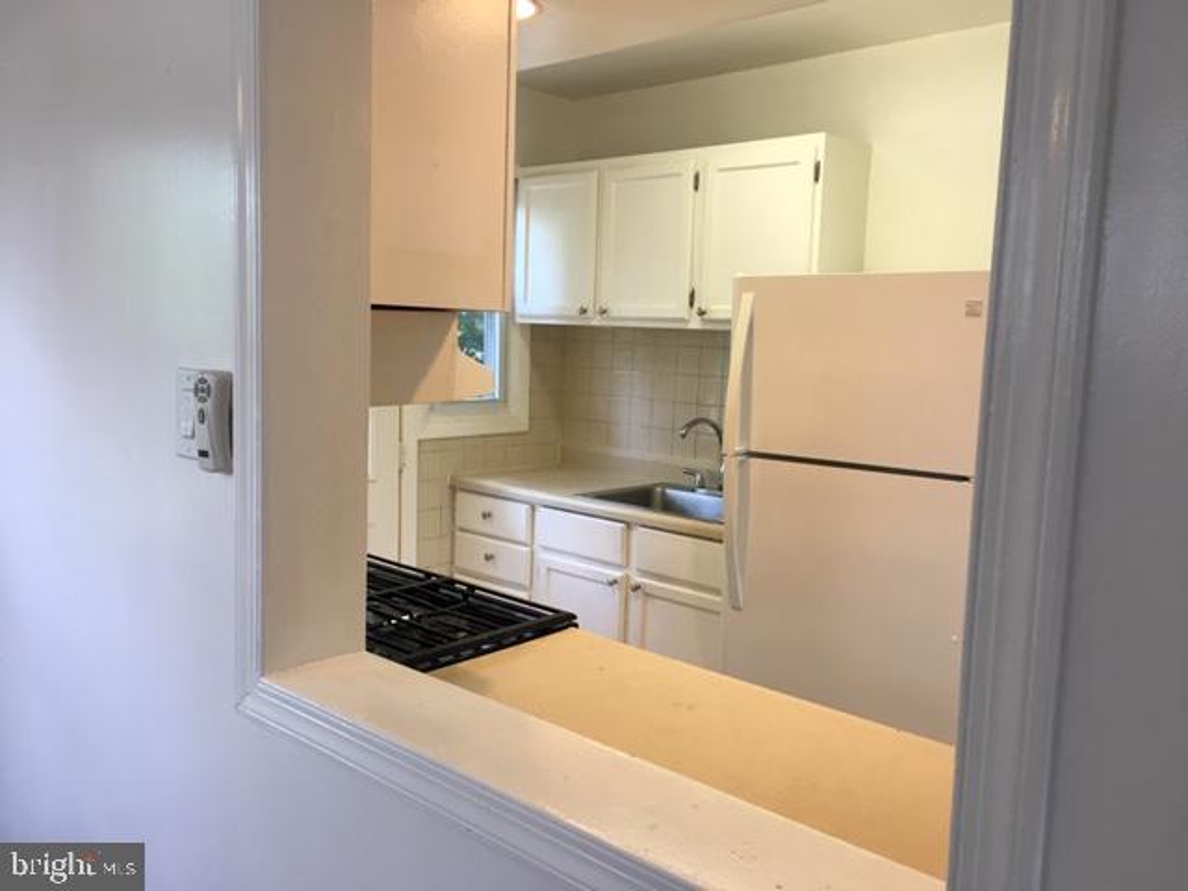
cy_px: 446
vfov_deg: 48.2
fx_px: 995
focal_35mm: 29
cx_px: 594
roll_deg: -2.2
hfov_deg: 61.7
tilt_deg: -6.3
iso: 40
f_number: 2.2
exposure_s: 1/30
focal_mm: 4.15
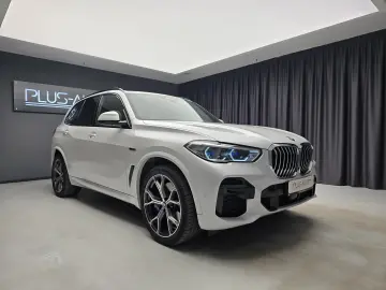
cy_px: 145
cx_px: 193
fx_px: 256
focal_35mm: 23
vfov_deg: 58.9
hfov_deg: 73.9
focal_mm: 6.3
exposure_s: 1/61
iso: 20
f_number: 1.7
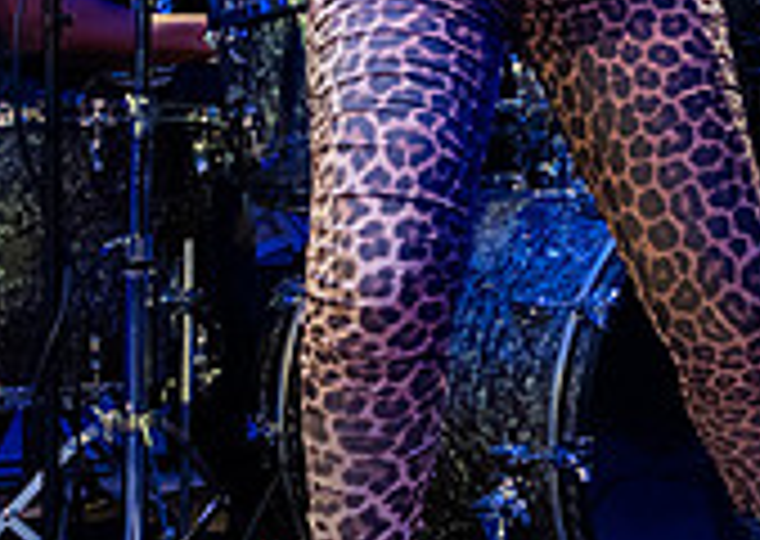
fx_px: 2908
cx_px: 1022
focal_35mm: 135
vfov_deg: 10.5
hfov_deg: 14.2
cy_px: -67
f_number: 4.5
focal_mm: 35
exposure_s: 1/640
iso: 10000
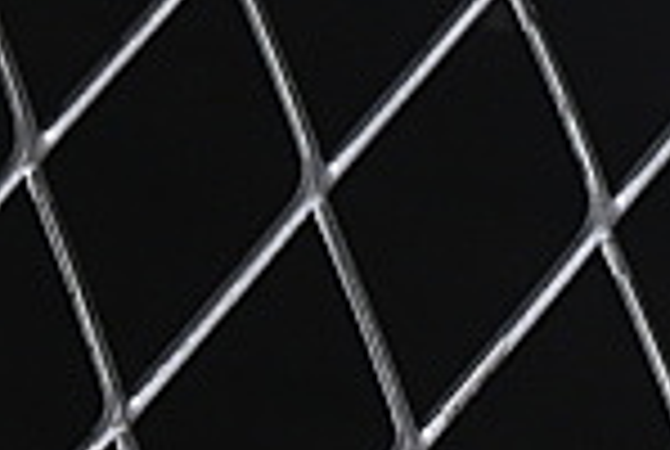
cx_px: 2424
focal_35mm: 542
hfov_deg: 3.6
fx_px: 10107
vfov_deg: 2.5
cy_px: -1012
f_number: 7.1
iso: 160
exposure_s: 1/80
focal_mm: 50
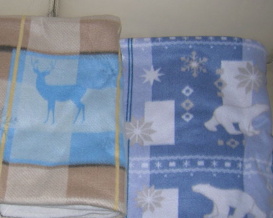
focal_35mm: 58
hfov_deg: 31.5
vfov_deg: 26.2
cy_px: 113
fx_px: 468
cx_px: 47
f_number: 2.9
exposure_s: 1/60.1
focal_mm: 5.7
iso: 50
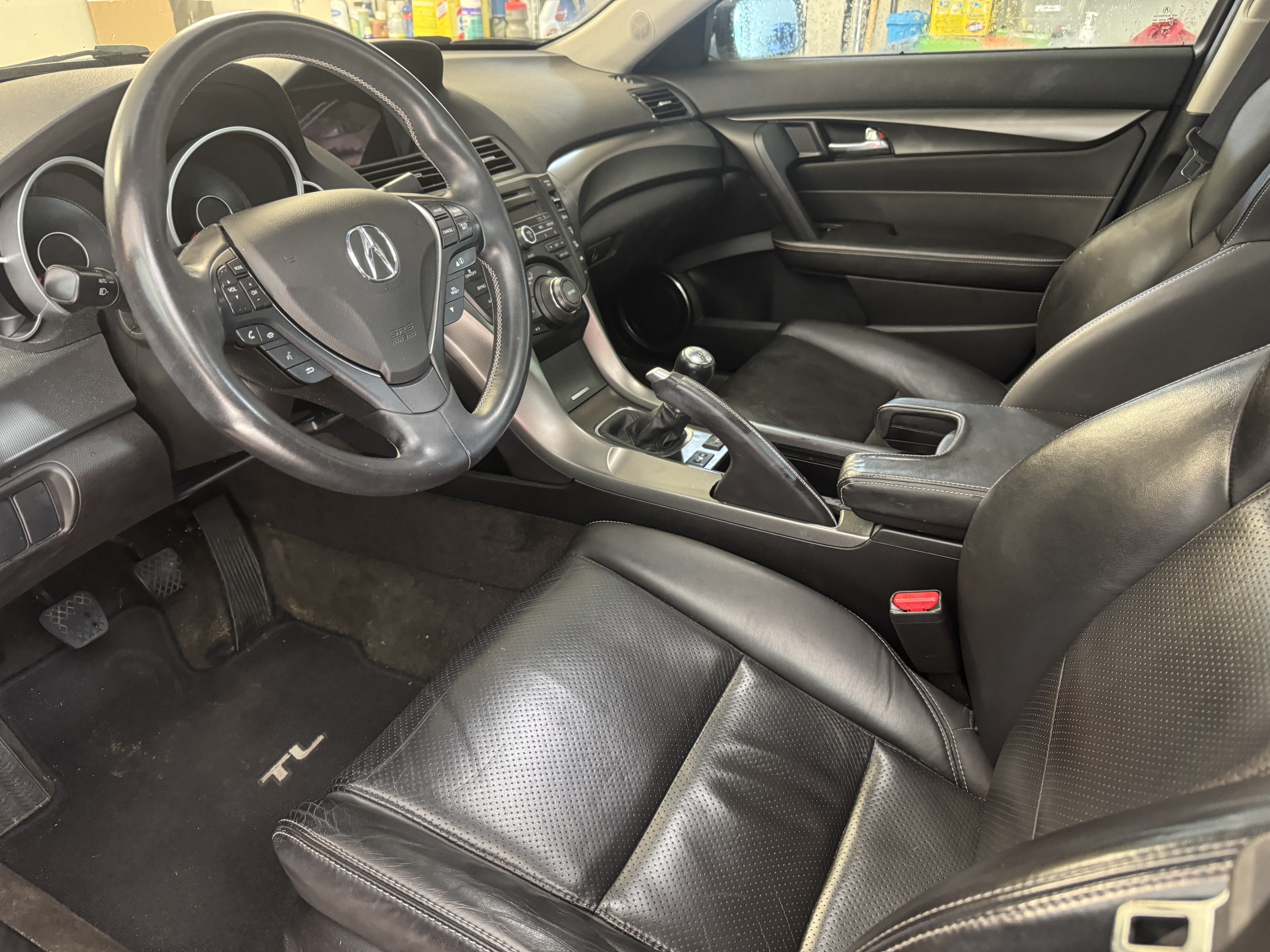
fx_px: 881
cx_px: 635
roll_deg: +1.1
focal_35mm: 24
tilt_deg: -29.5
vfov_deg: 56.8
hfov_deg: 71.6
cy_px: 476
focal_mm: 6.76
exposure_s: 1/30
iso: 800
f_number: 1.78
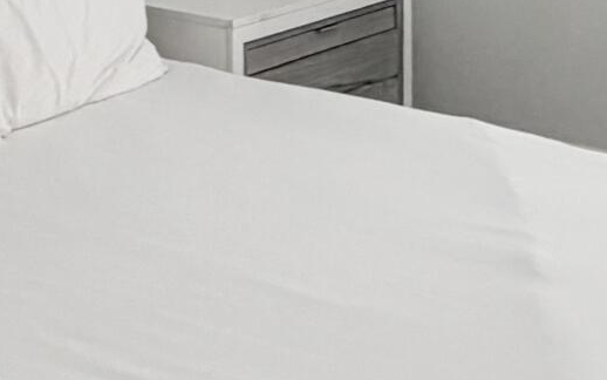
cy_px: -250
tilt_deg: -2.4
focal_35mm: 86
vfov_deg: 13.9
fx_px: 1423
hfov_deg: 24.0
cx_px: 360
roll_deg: +0.1
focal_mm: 2.22
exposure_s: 1/120
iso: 250
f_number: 2.2
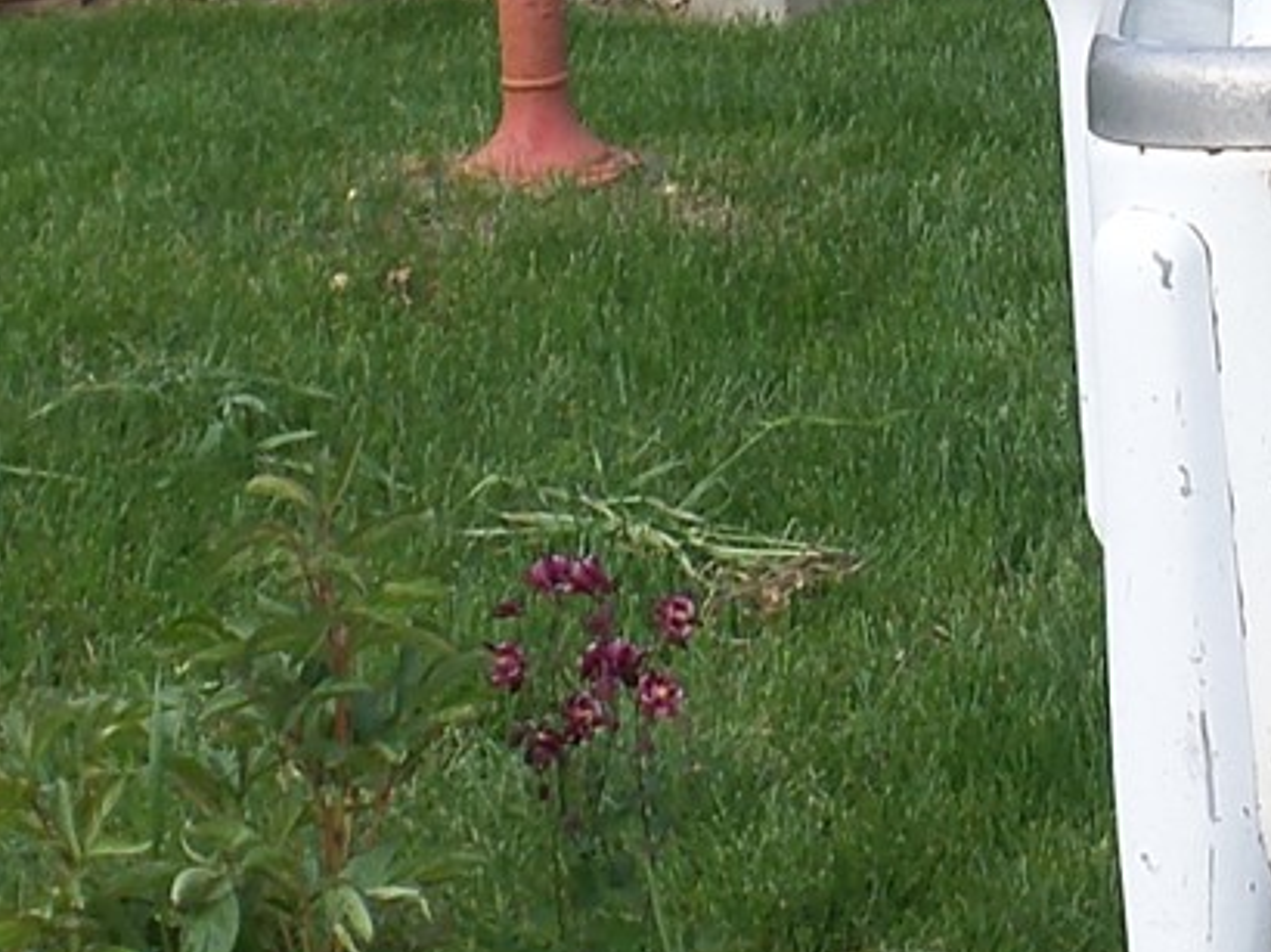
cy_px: -738
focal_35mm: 115
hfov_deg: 17.0
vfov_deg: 11.9
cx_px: 989
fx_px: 4220
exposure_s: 1/100
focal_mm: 4.1
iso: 100
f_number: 3.5
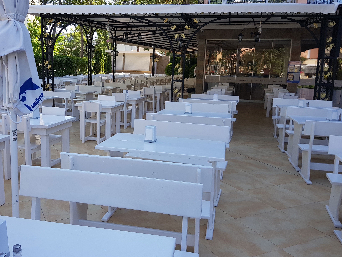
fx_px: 316
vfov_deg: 44.2
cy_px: 125
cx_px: 144
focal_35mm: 32
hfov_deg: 56.6
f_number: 1.7
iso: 40
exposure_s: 1/518
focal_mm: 4.2
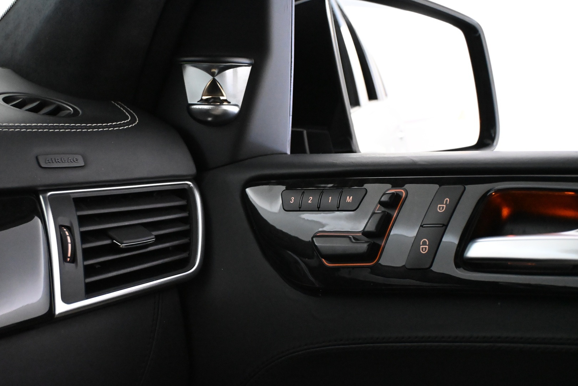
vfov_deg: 25.1
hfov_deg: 36.9
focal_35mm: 54
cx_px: 289
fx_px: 867
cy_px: 193
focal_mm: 36
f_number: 5.3
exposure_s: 1/60
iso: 8000
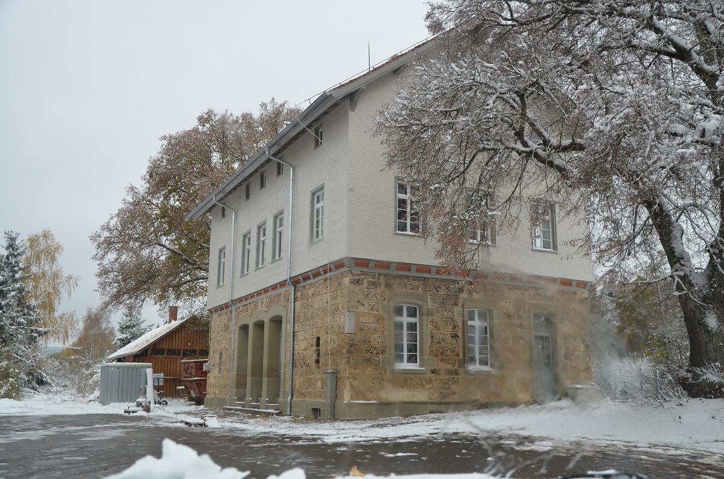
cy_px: 240
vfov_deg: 36.7
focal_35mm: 36
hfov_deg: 53.2
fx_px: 722
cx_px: 362
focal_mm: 24
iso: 320
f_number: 5.6
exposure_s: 1/125
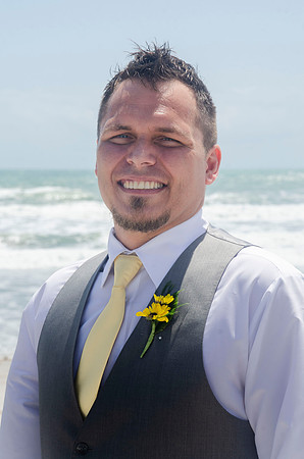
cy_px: 230
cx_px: 152
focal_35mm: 120
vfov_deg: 17.1
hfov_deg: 11.4
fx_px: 1527
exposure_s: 1/250
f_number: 11
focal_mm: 80
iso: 100
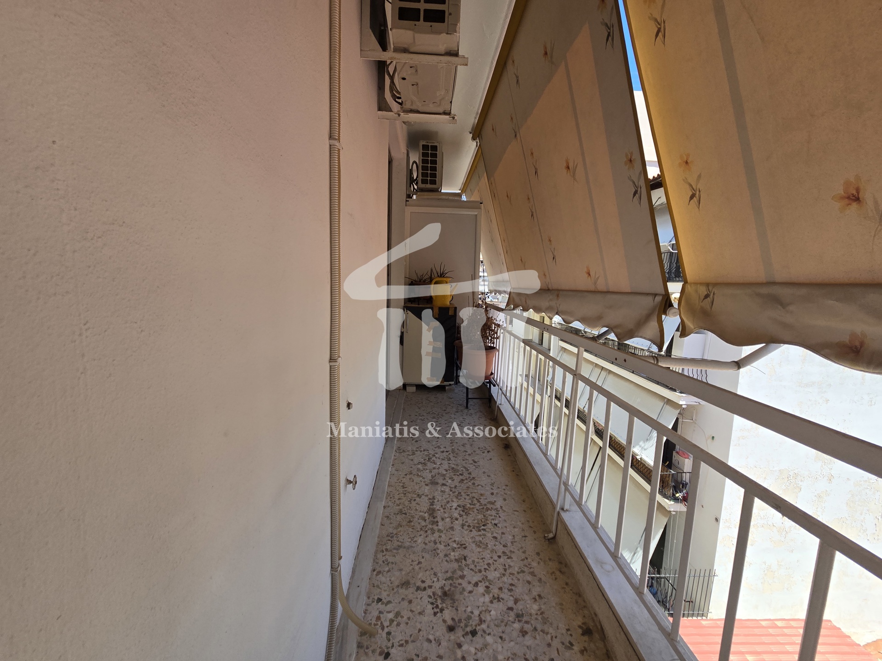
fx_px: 331
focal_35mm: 13
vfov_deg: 89.9
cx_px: 441
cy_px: 330
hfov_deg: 106.2
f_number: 2.2
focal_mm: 2.2
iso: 50
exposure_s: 1/1070
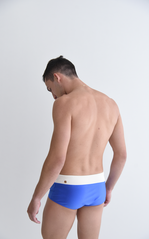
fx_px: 351
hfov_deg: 24.0
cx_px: 74
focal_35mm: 54
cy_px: 119
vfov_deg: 37.5
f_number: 4
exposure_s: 1/250
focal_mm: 52
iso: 640
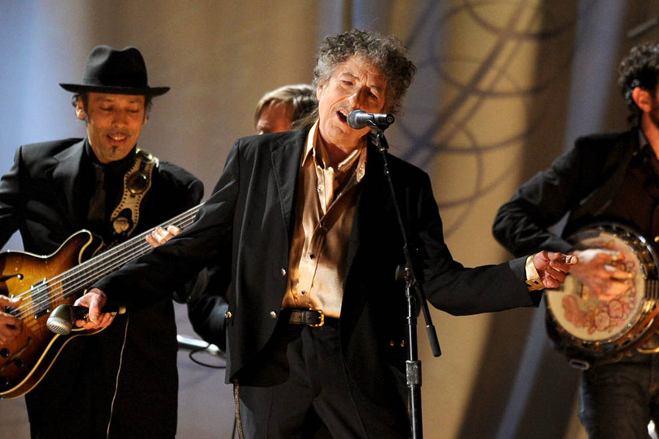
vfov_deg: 3.4
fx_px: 7392
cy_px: 220
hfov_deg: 5.1
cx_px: 330
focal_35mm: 404
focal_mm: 400
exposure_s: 1/250
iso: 2500
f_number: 3.2
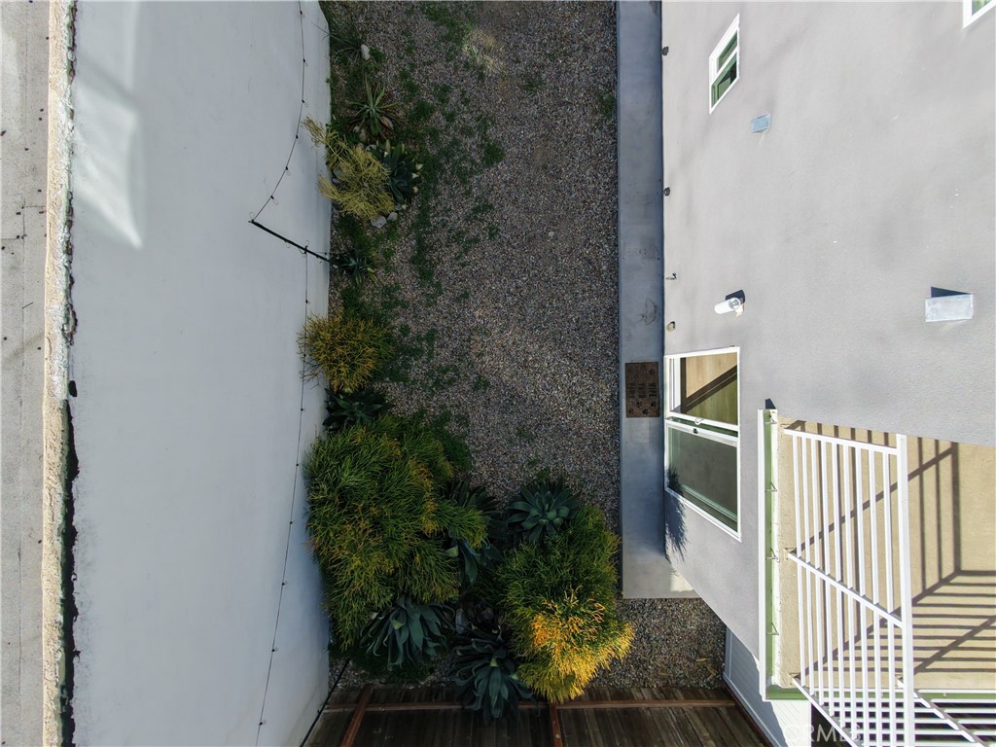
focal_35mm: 16
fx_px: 460
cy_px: 374
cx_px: 498
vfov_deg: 78.1
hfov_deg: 94.5
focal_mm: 3.05
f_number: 2.2
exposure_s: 1/640
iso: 100
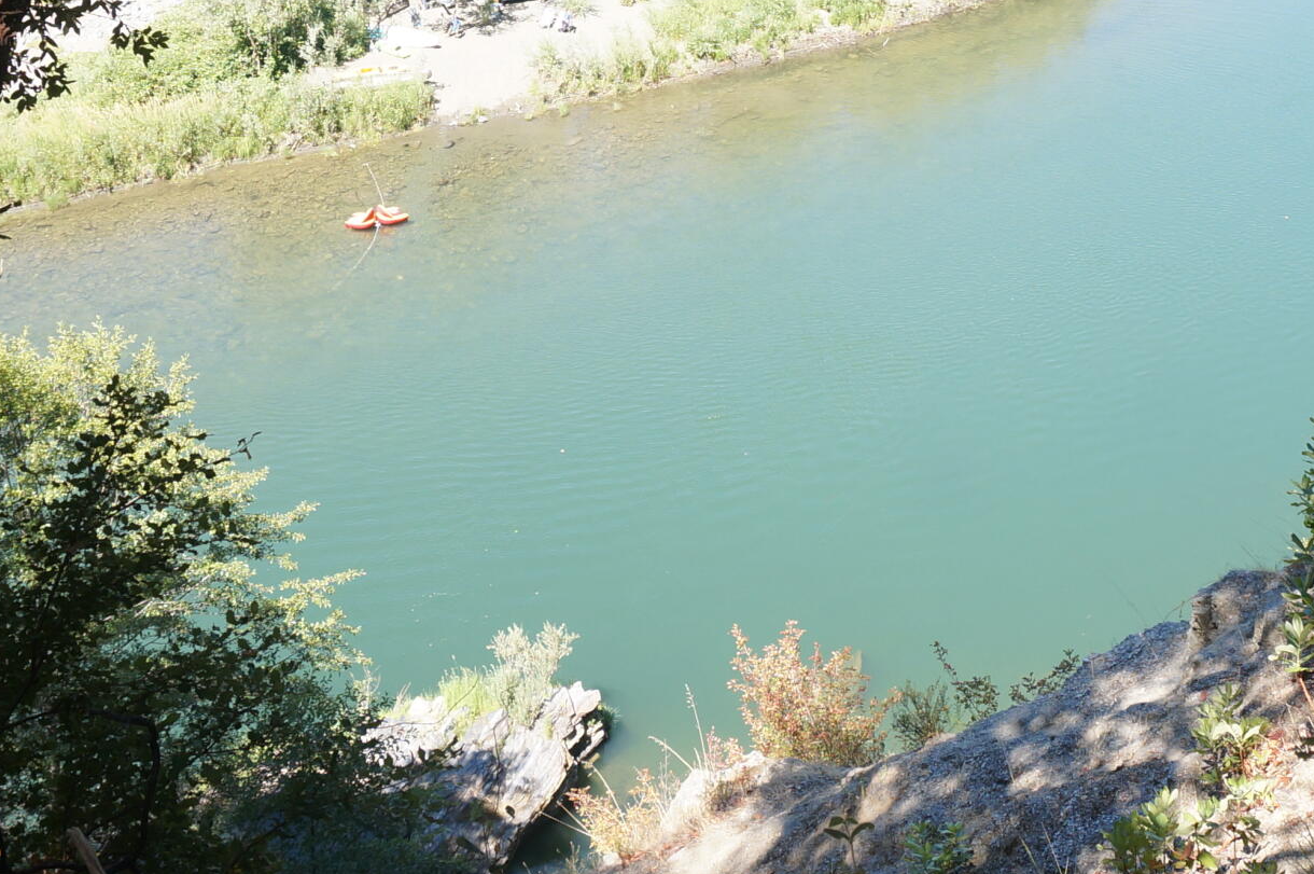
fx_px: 2151
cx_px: 883
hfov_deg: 33.6
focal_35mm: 59
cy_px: 80
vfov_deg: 22.4
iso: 100
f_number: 5.6
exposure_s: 1/100
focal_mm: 16
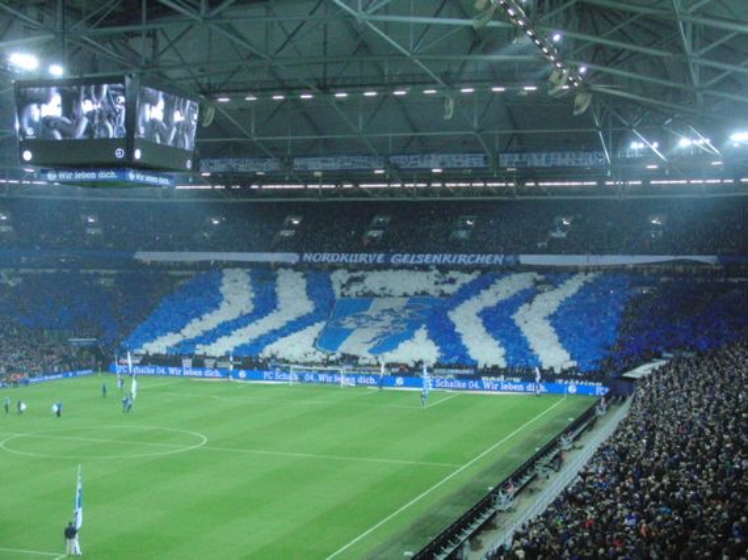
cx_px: 374
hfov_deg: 37.5
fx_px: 1102
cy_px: 280
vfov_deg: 28.5
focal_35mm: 51
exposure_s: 1/200
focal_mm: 8.86
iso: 800
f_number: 3.8
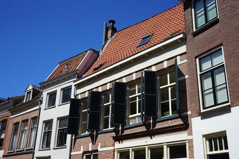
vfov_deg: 34.2
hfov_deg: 49.6
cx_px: 120
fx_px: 259
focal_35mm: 39
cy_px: 80
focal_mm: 39
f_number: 14
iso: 100
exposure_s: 1/125
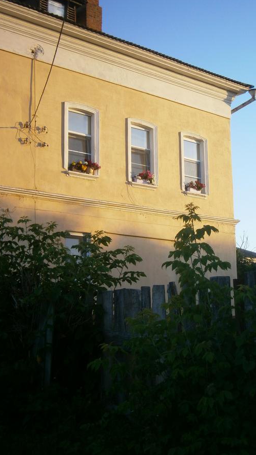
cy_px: 225
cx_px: 159
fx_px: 627
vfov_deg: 39.9
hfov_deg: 23.0
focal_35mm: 52
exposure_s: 1/200
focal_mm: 8.3
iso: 80
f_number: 3.4
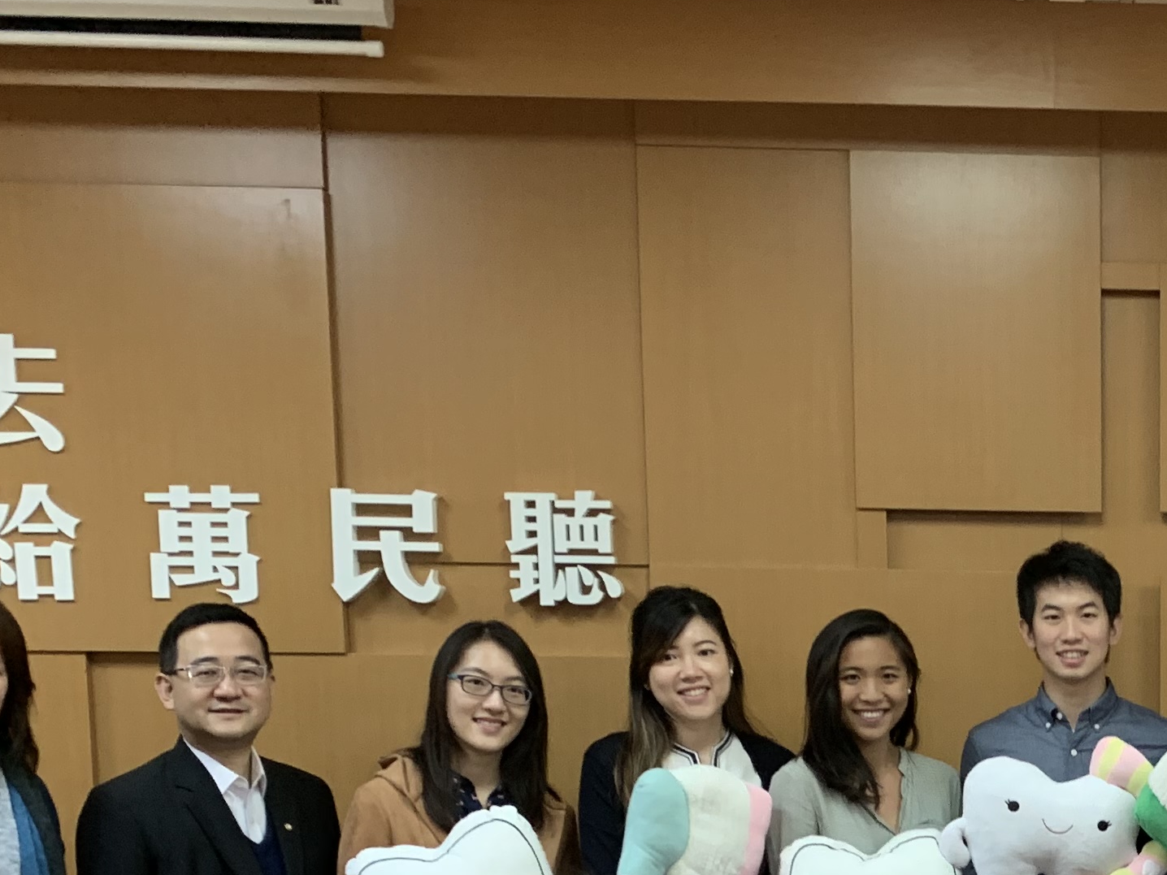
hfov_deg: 25.2
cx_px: 1203
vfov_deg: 19.0
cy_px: 1073
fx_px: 2461
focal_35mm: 73
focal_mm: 4.25
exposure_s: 1/50
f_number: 1.8
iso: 160
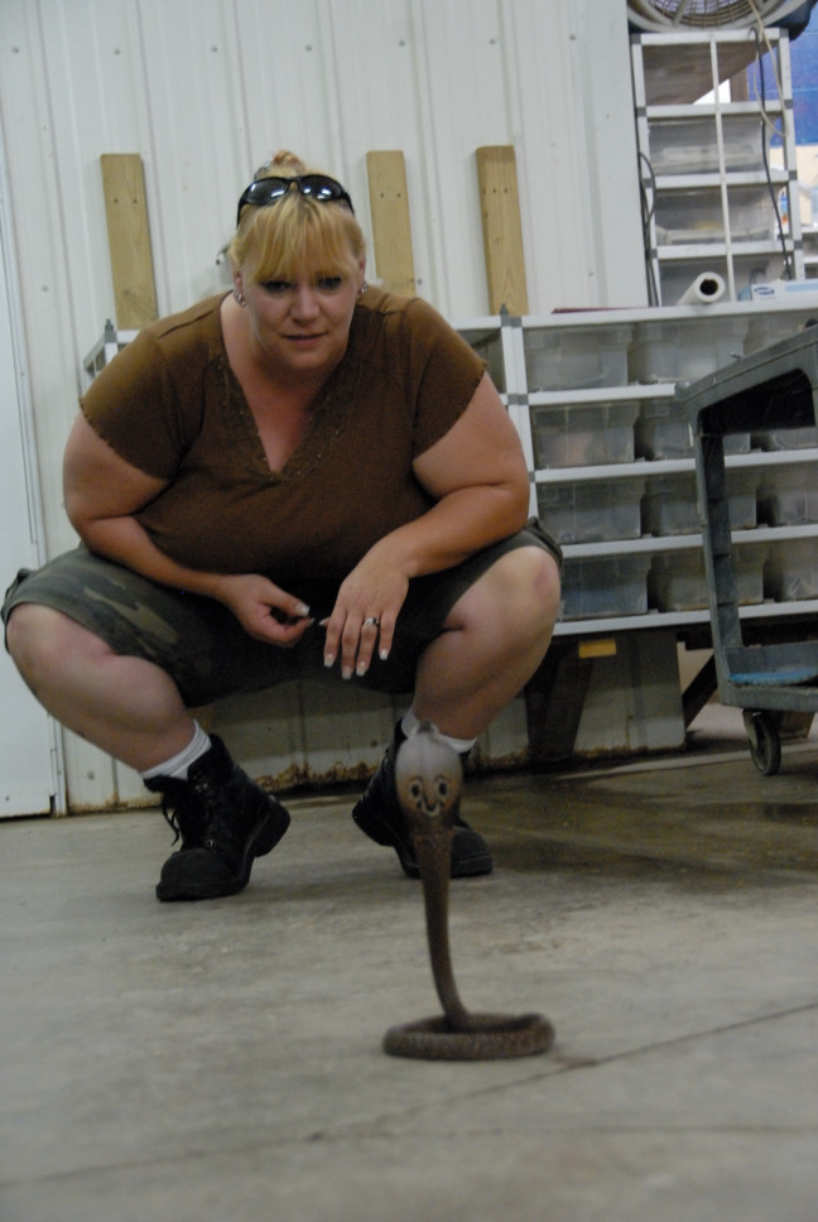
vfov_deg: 29.2
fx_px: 2345
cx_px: 409
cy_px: 611
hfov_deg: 19.8
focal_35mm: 69
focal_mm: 46
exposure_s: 1/50
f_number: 4.5
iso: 1600
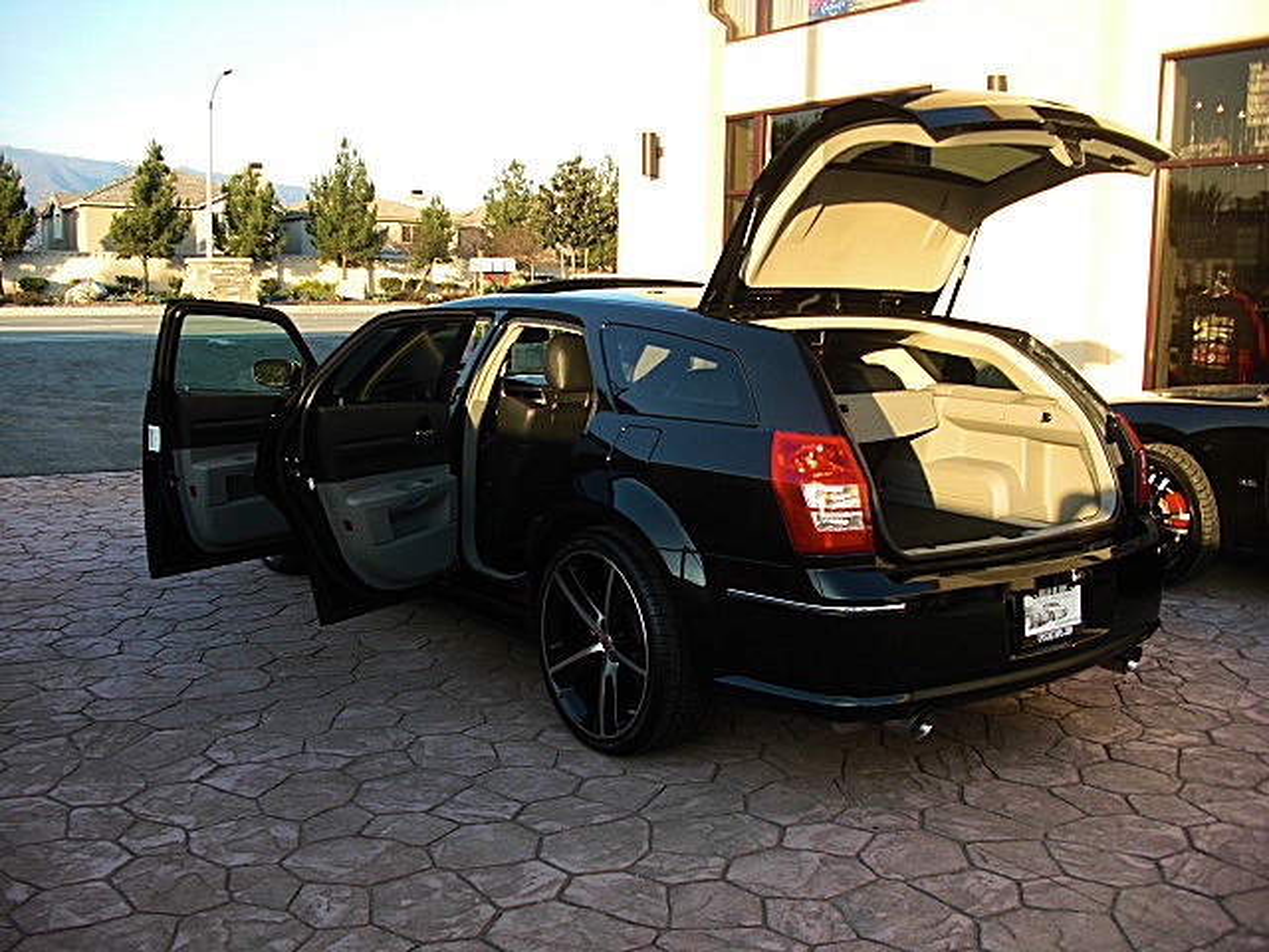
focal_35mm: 36
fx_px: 1320
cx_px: 634
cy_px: 476
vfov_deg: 39.7
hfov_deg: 51.4
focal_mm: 6.3
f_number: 2.8
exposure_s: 1/160
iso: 50
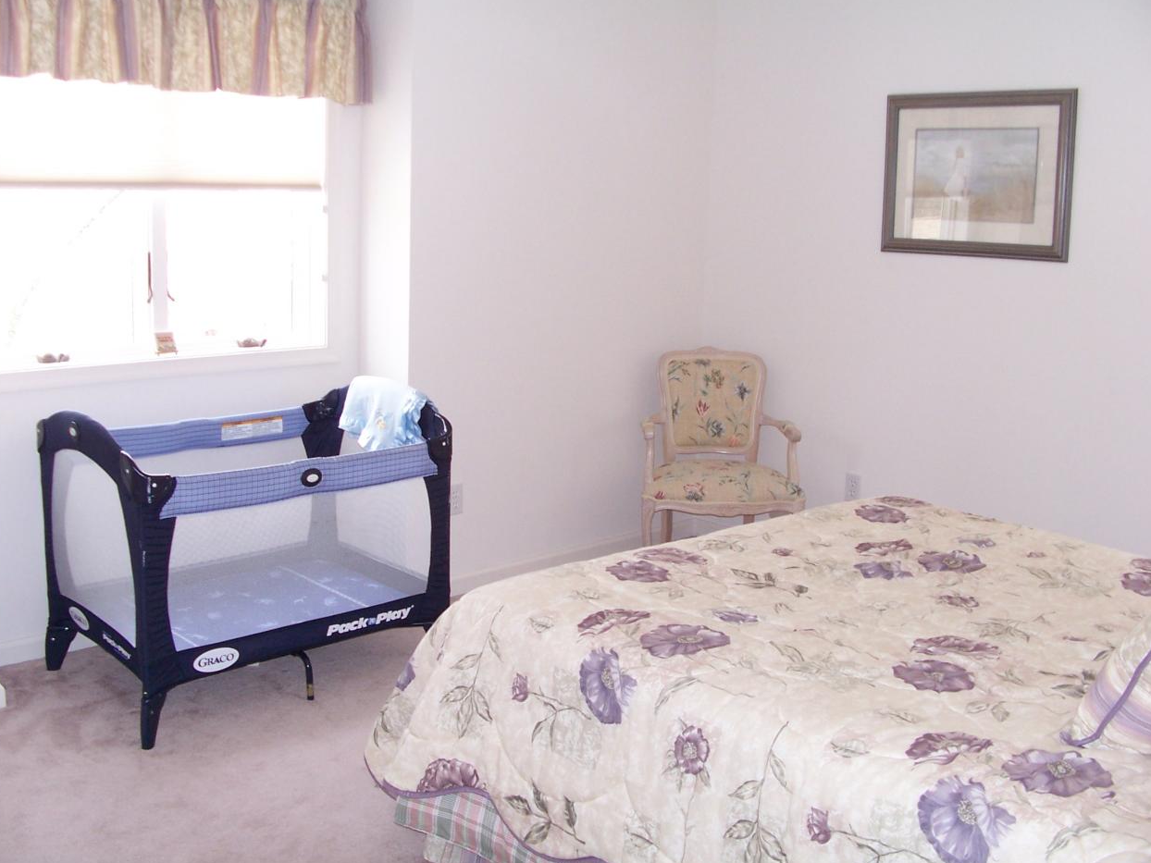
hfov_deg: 51.4
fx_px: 1197
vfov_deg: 39.7
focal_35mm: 36
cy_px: 439
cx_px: 563
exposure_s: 1/60
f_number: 2.8
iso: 140
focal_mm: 6
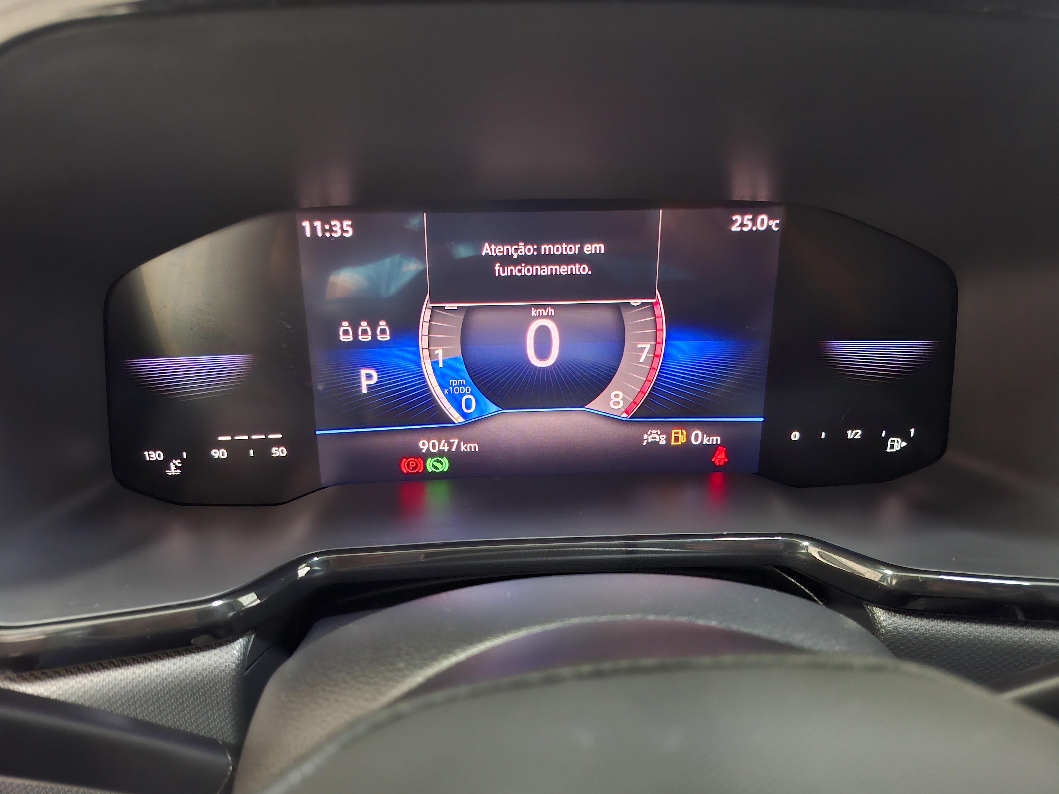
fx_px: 704
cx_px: 530
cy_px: 397
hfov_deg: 73.9
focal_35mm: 23
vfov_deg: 58.9
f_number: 1.8
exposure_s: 1/17
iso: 1250
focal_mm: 5.54
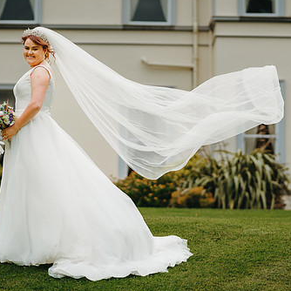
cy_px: 135
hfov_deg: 13.6
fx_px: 1217
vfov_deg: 13.6
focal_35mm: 128
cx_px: 156
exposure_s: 1/2500
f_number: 2
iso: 250
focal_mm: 85
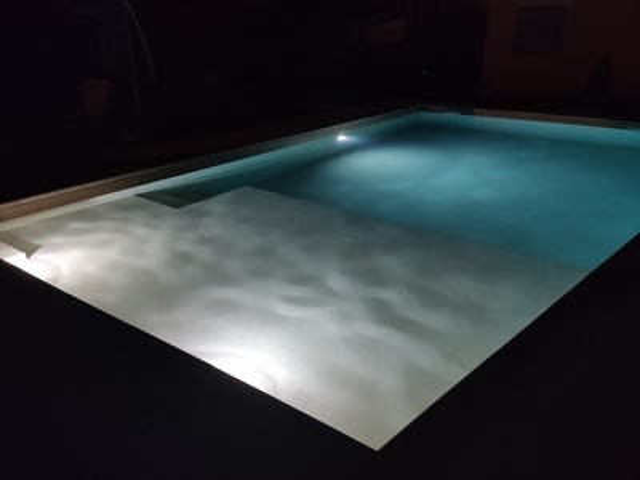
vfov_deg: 53.1
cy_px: 240
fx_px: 481
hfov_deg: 67.3
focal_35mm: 26
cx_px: 320
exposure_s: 1/33
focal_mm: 4.77
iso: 703
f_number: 1.75
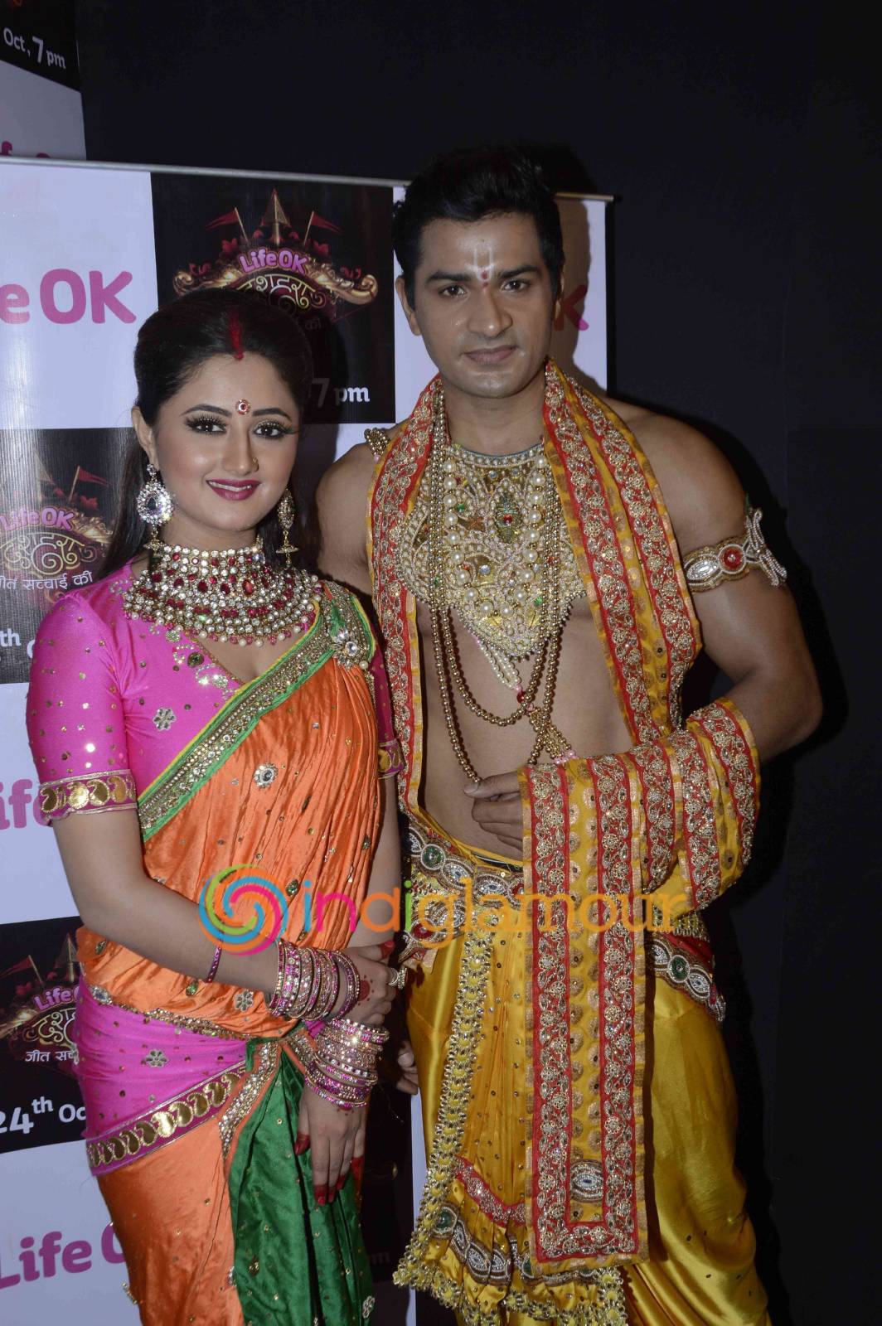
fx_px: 1380
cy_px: 663
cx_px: 441
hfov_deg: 35.4
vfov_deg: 51.3
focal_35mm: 38
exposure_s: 1/160
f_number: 10
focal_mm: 25
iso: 400
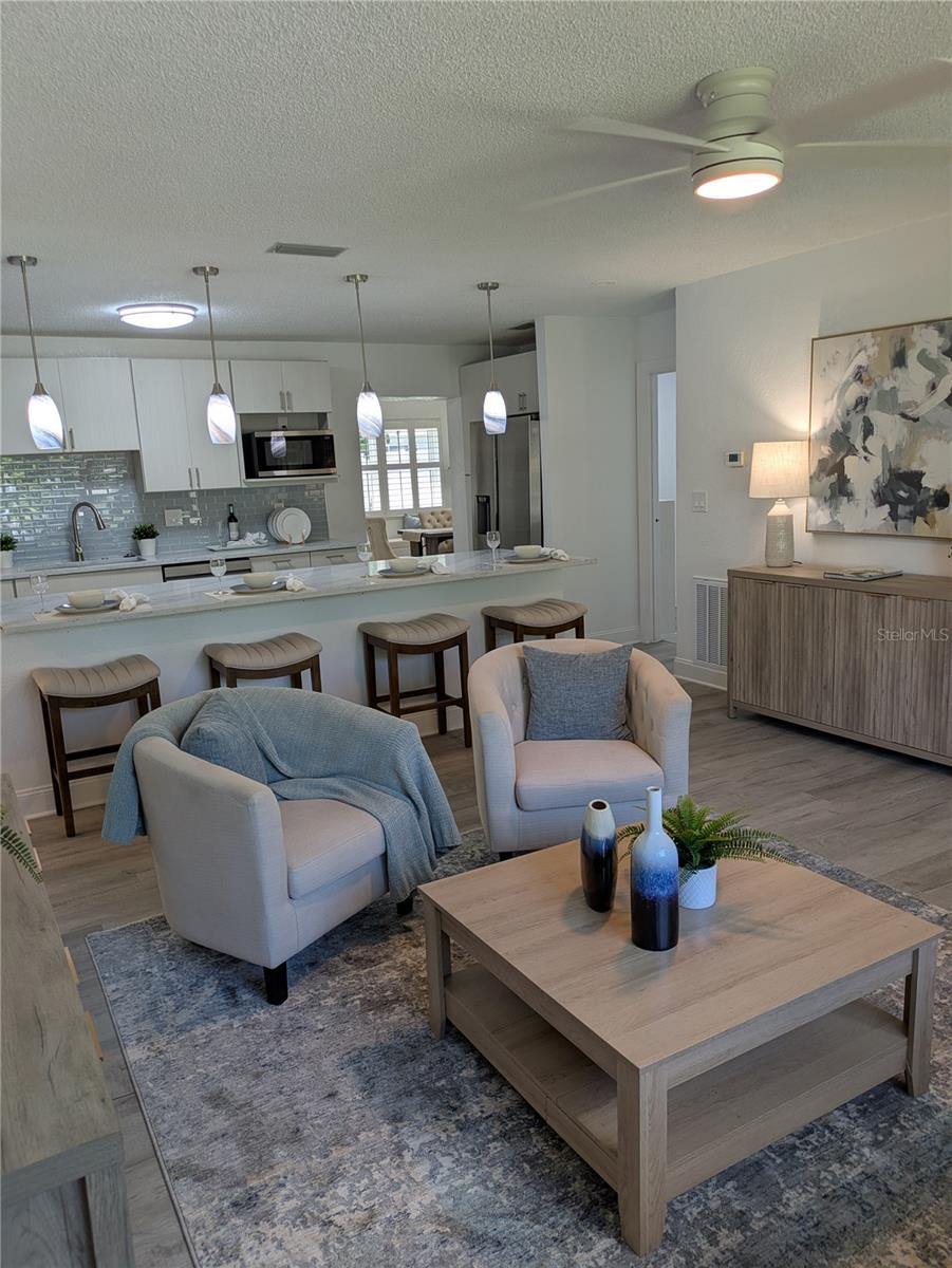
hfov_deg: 54.9
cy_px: 634
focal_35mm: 25
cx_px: 476
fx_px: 916
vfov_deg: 69.4
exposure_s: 1/120
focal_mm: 5.43
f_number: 1.89
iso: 69
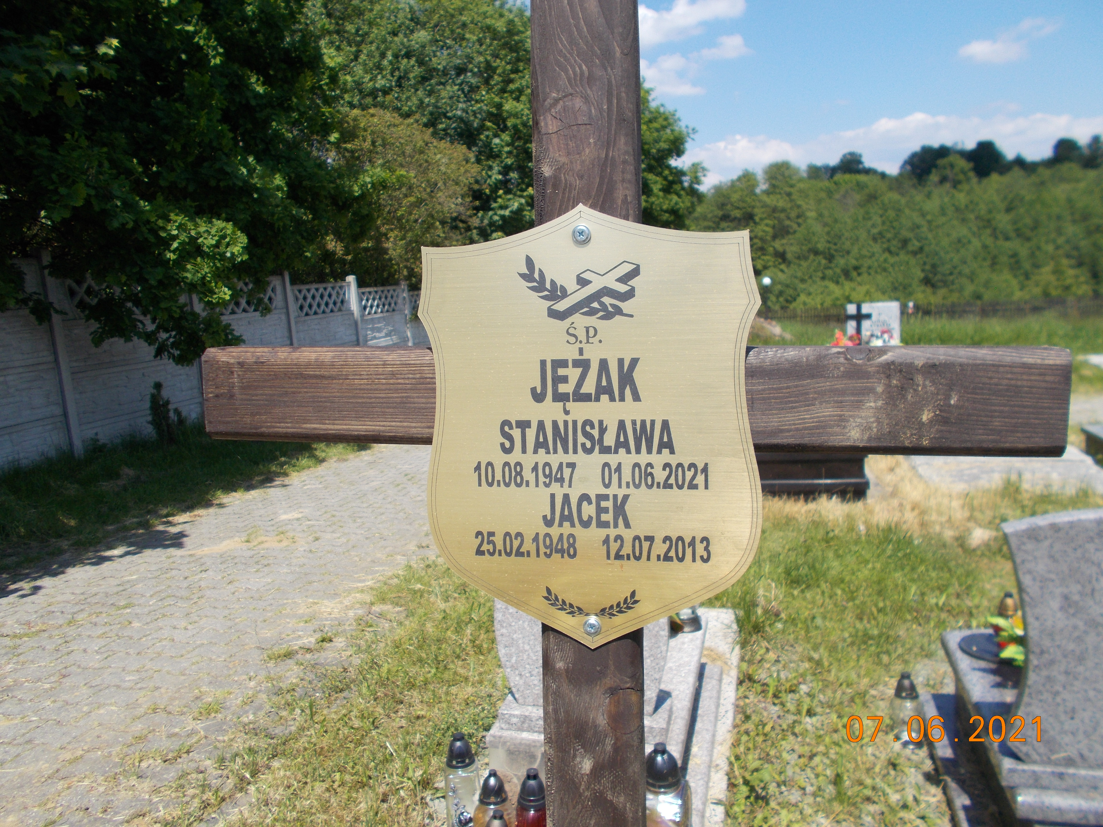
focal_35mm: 26
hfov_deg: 67.3
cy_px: 414
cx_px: 552
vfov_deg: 53.1
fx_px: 828
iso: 80
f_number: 8
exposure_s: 1/125
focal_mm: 4.6
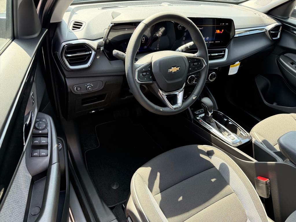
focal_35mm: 24
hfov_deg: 71.6
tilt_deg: -36.9
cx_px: 148
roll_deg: -5.7
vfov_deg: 56.8
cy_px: 111
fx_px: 205
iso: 200
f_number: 1.78
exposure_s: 1/243
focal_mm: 6.76
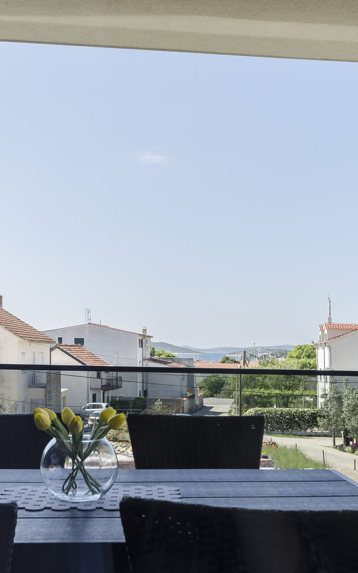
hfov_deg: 27.3
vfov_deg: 42.6
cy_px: 282
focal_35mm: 47
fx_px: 734
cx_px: 232
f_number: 8
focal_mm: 20
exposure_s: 1/250
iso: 200
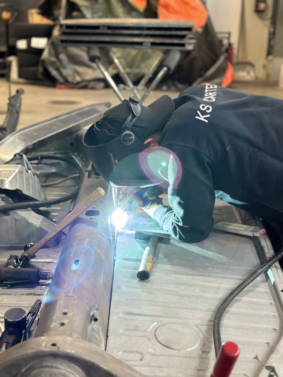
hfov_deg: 30.3
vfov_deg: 39.7
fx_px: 523
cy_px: 188
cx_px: 142
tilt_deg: -16.6
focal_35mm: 48
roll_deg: -2.1
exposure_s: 1/42
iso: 200
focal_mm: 6.86
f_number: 1.78
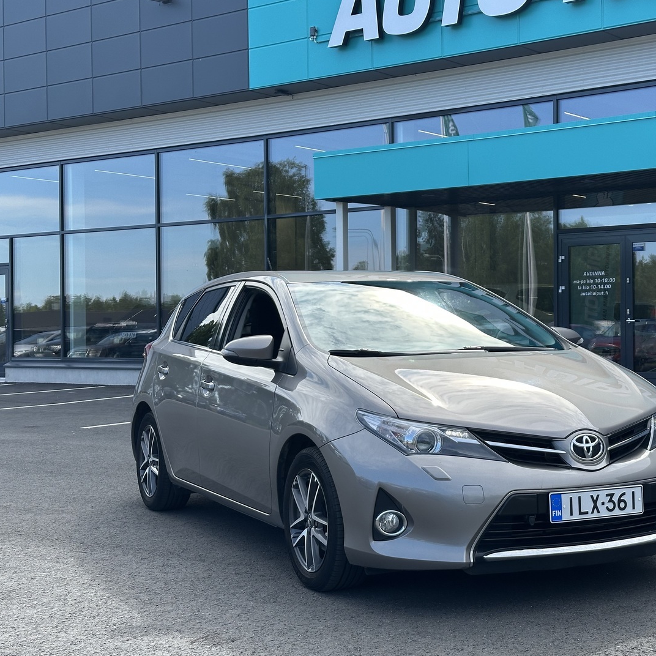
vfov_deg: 30.0
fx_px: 1222
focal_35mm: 57
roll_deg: +0.2
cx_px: 428
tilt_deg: +0.9
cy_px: 329
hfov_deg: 29.9
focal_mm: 6.86
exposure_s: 1/1848
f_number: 1.78
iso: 64
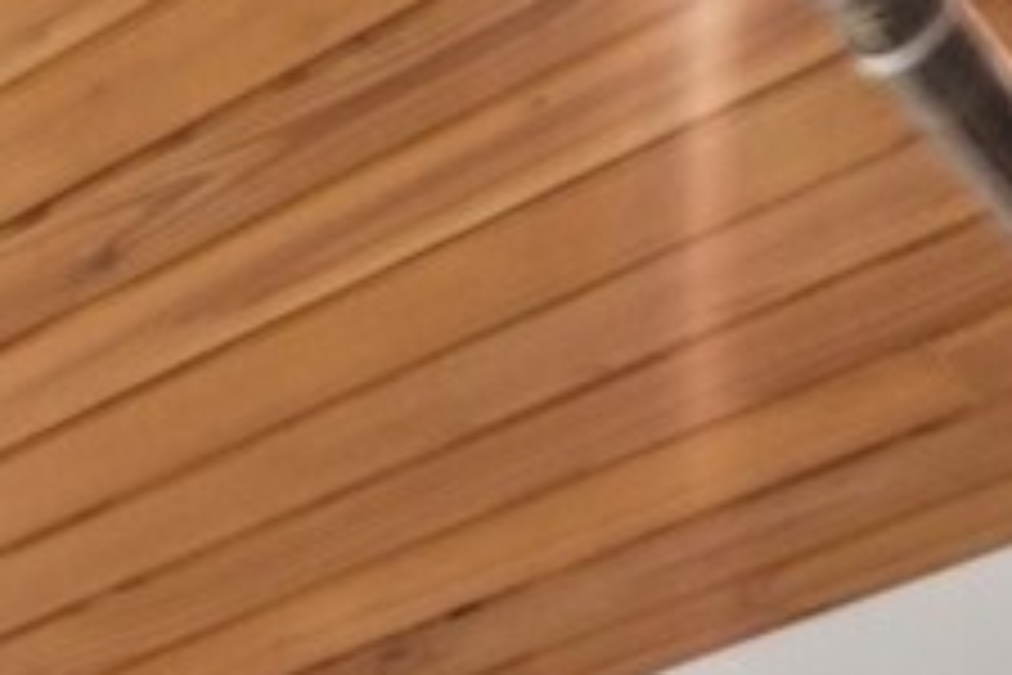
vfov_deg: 8.6
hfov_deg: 13.0
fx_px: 3176
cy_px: 2387
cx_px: -1518
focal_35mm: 113
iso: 250
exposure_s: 1/10
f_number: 9
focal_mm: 10
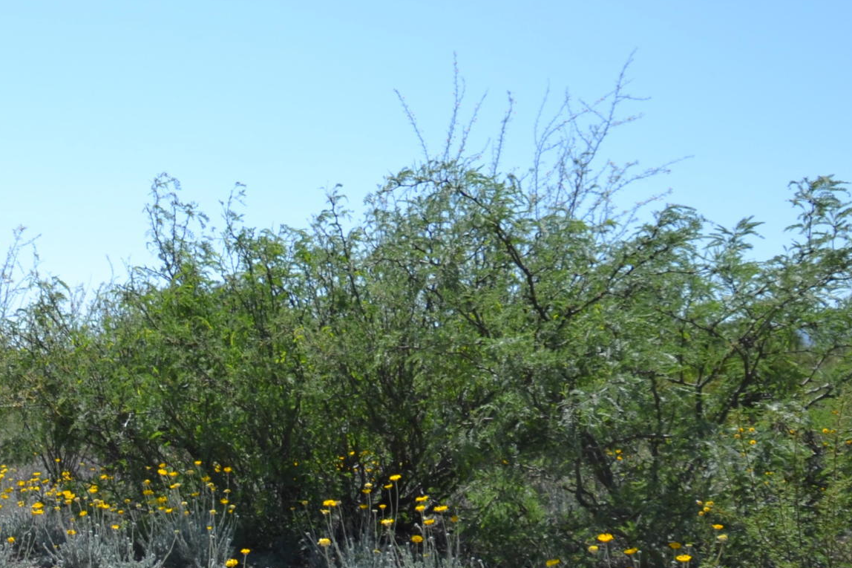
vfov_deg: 16.4
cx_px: -234
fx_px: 1948
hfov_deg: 22.3
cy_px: 470
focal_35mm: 82
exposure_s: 1/250
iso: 100
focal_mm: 21
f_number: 8
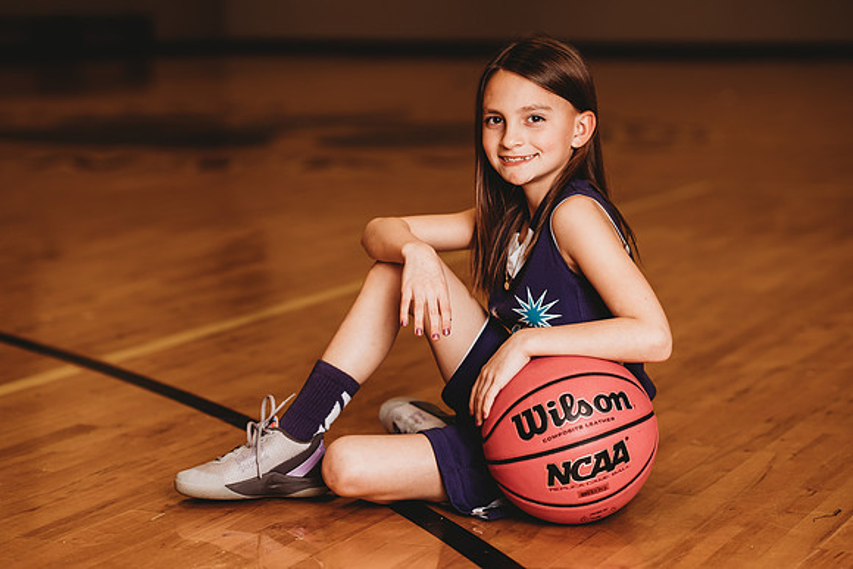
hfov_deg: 23.9
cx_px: 426
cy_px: 284
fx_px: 2014
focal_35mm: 85
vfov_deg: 16.1
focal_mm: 85
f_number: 2.5
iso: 100
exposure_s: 1/160
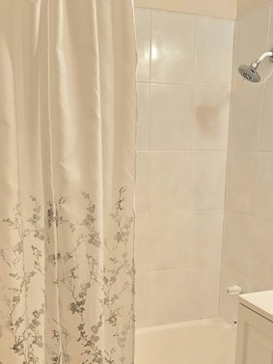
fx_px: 410
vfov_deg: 47.3
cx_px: 140
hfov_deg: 36.8
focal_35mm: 39
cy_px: 232
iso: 160
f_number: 1.7
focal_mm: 6.3
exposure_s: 1/120
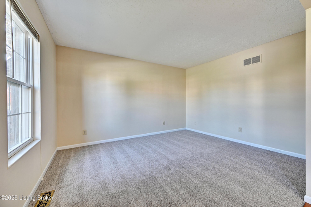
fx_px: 121
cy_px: 104
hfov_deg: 104.3
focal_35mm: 14
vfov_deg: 81.1
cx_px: 156
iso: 250
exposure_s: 1/4
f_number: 8
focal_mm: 14
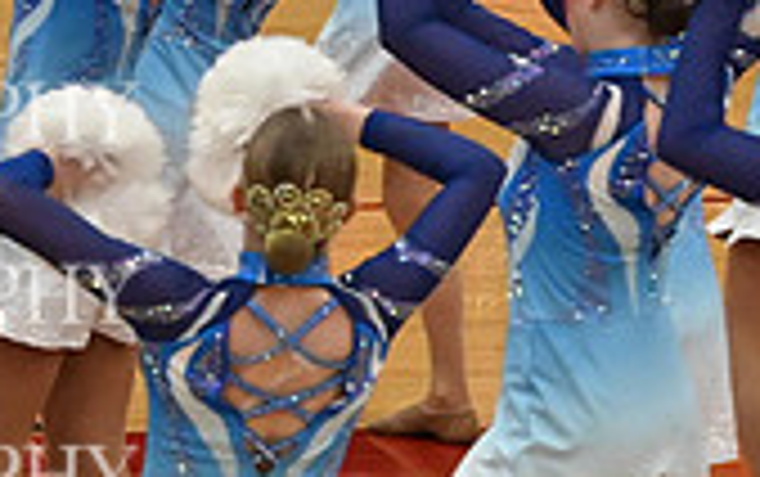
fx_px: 11092
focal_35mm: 535
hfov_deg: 3.9
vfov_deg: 2.5
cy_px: 385
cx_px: -513
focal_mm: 102
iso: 6400
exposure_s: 1/400
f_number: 4
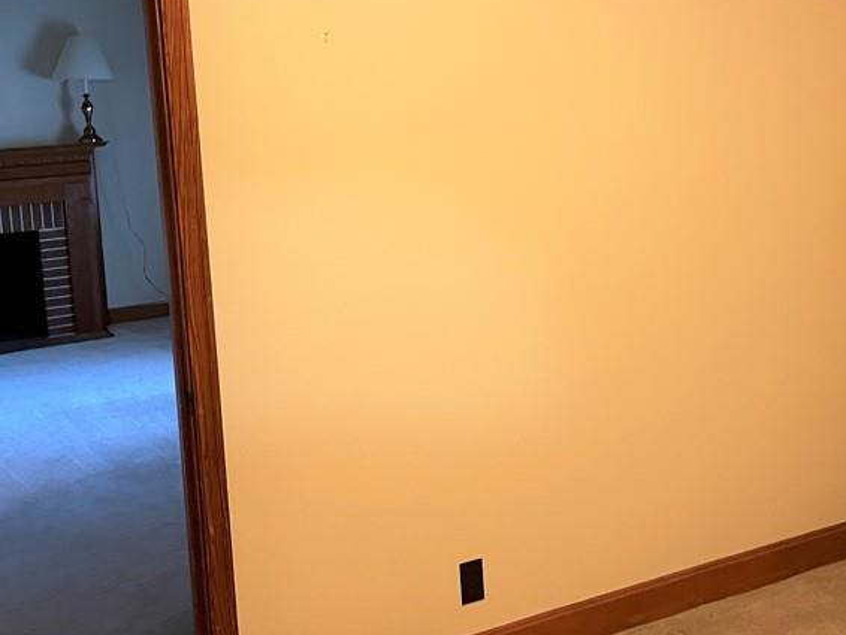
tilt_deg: -5.4
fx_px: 1149
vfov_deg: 30.6
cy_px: 206
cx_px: 430
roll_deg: +3.6
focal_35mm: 47
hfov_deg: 40.4
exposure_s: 1/30
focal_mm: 4.2
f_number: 1.6
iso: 500
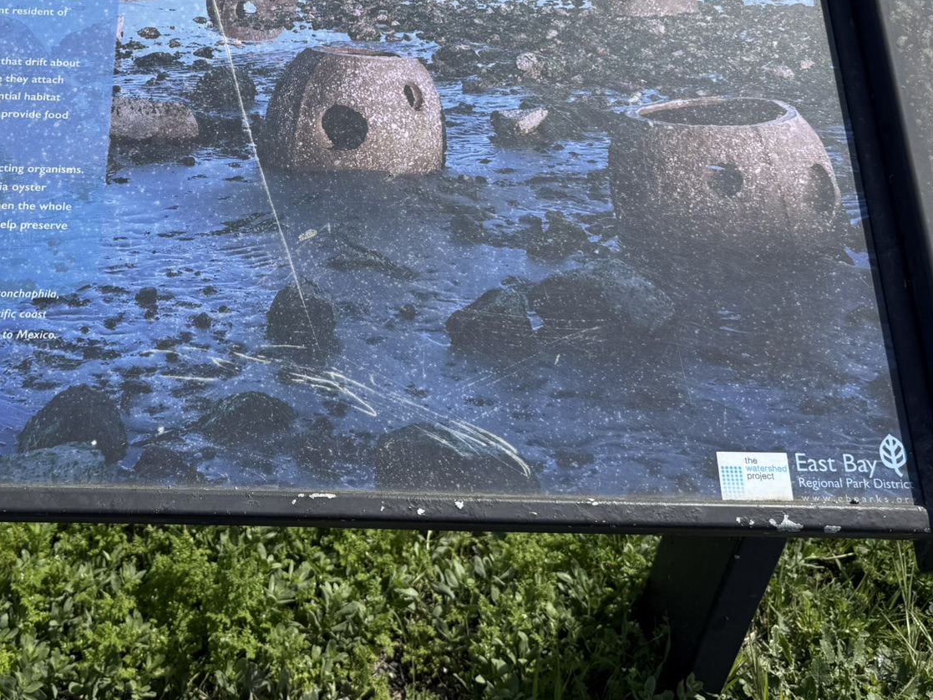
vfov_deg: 32.1
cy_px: 153
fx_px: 1186
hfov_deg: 42.1
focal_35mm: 44
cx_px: 273
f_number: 1.78
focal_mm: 6.76
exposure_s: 1/6711
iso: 80
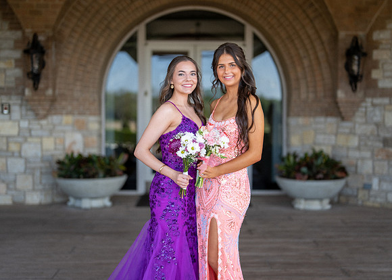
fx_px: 596
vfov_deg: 26.4
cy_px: 140
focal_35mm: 54
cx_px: 203
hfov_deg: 36.4
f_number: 1.4
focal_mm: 50
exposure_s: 1/1250
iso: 160
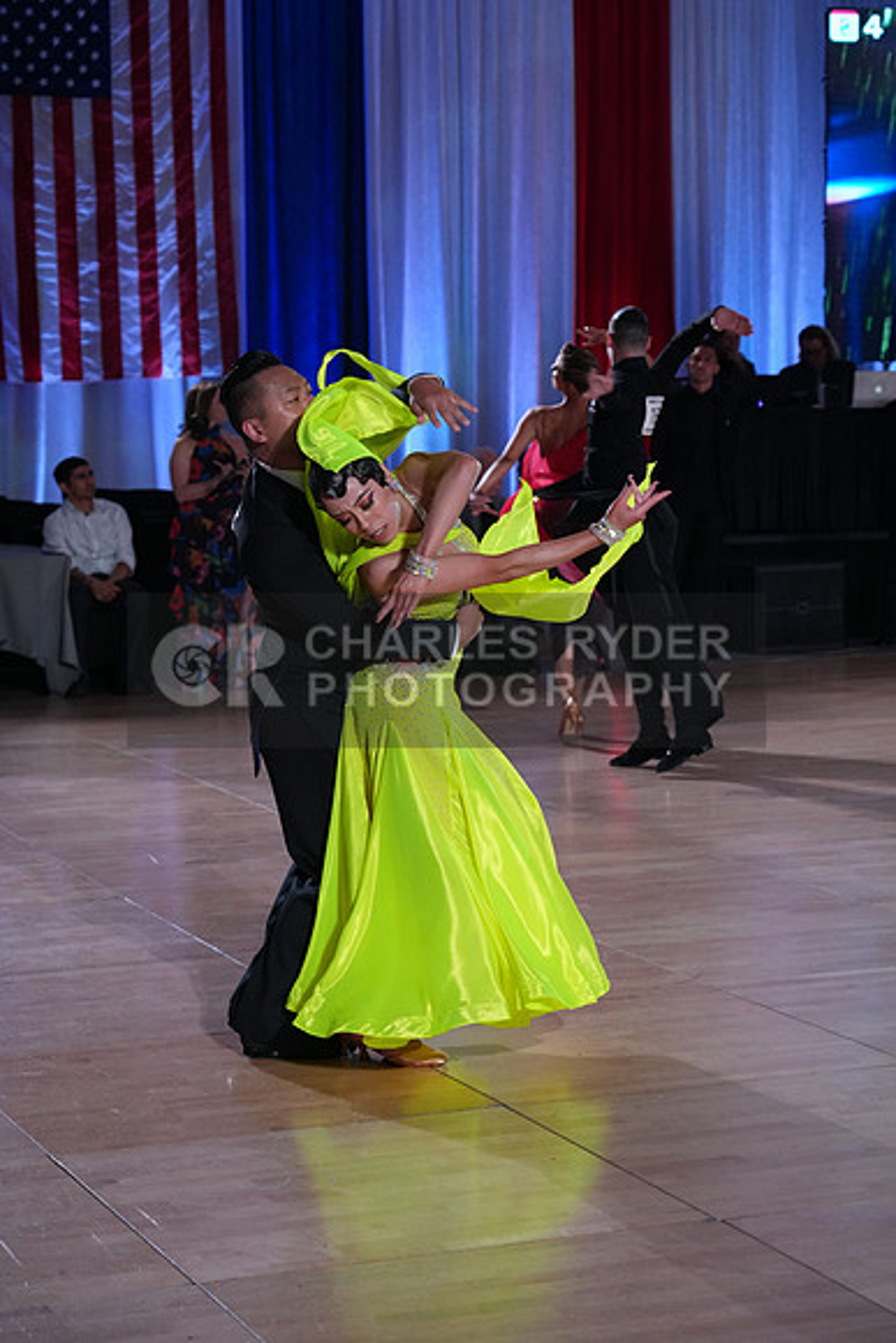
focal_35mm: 77
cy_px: 672
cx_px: 448
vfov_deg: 26.3
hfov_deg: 17.7
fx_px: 2873
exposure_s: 1/400
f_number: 4.5
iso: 2500
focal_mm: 77
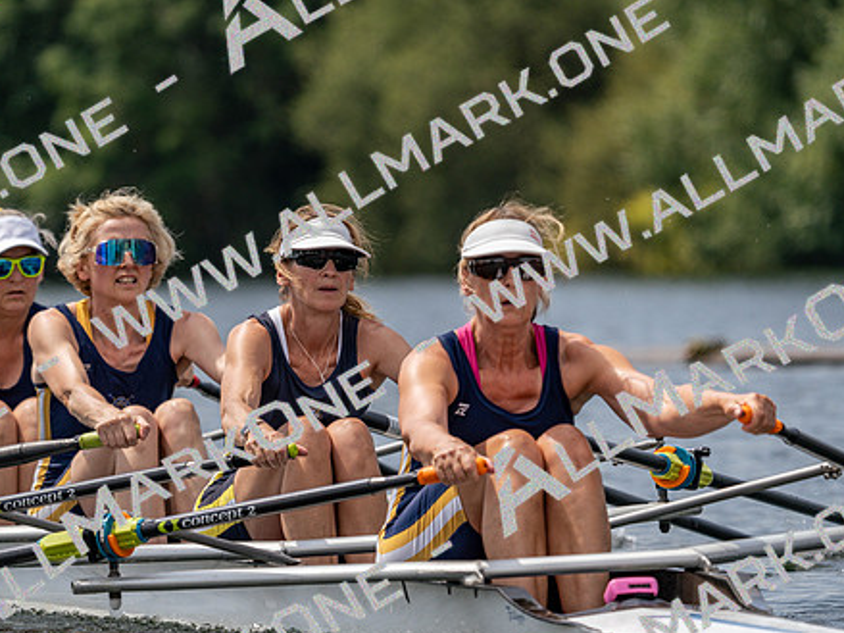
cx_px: 329
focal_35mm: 460
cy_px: 355
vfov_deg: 3.2
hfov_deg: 4.3
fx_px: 11213
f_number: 6.3
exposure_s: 1/1600
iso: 250
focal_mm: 362
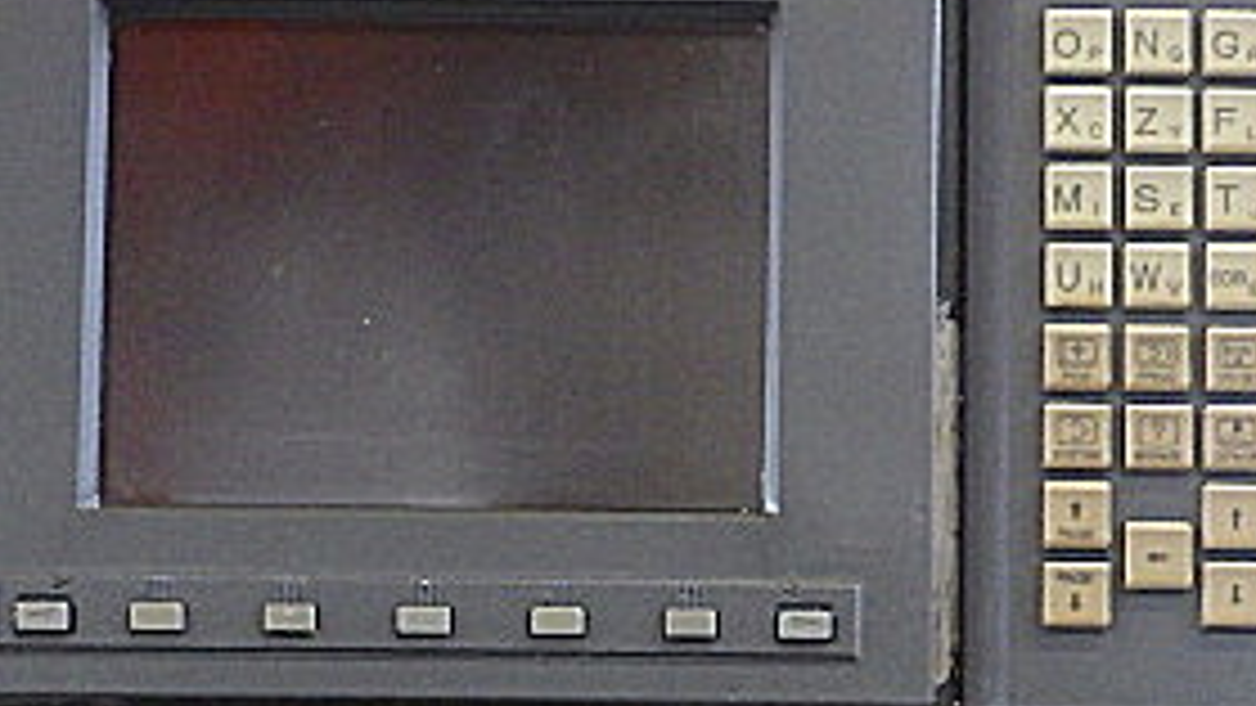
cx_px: 716
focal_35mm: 70
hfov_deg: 30.1
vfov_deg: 16.5
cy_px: 863
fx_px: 2332
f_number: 3.5
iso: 1000
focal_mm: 5
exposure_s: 1/45
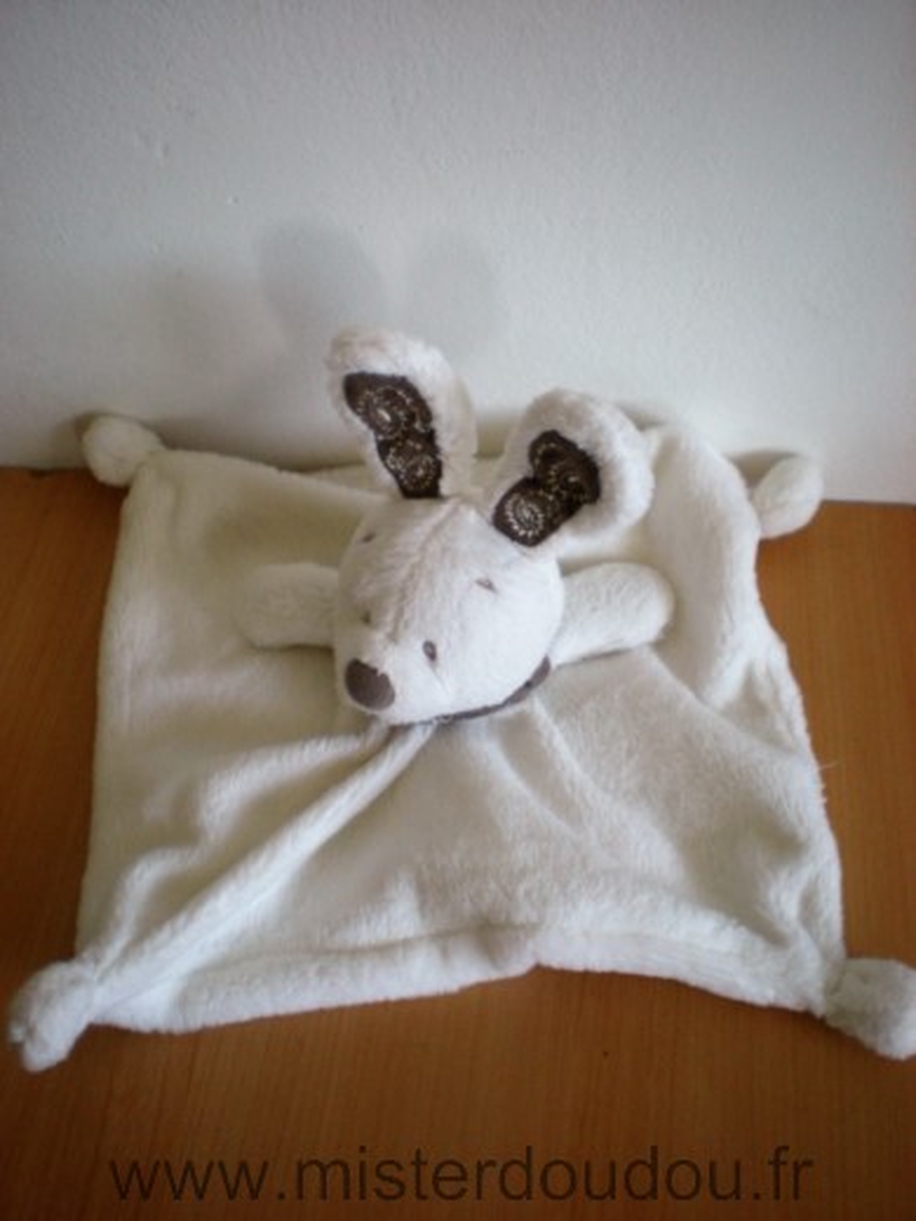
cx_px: 458
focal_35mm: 38
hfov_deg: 37.7
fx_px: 1341
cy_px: 610
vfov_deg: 49.0
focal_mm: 6.3
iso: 158
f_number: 3.1
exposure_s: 1/59.6
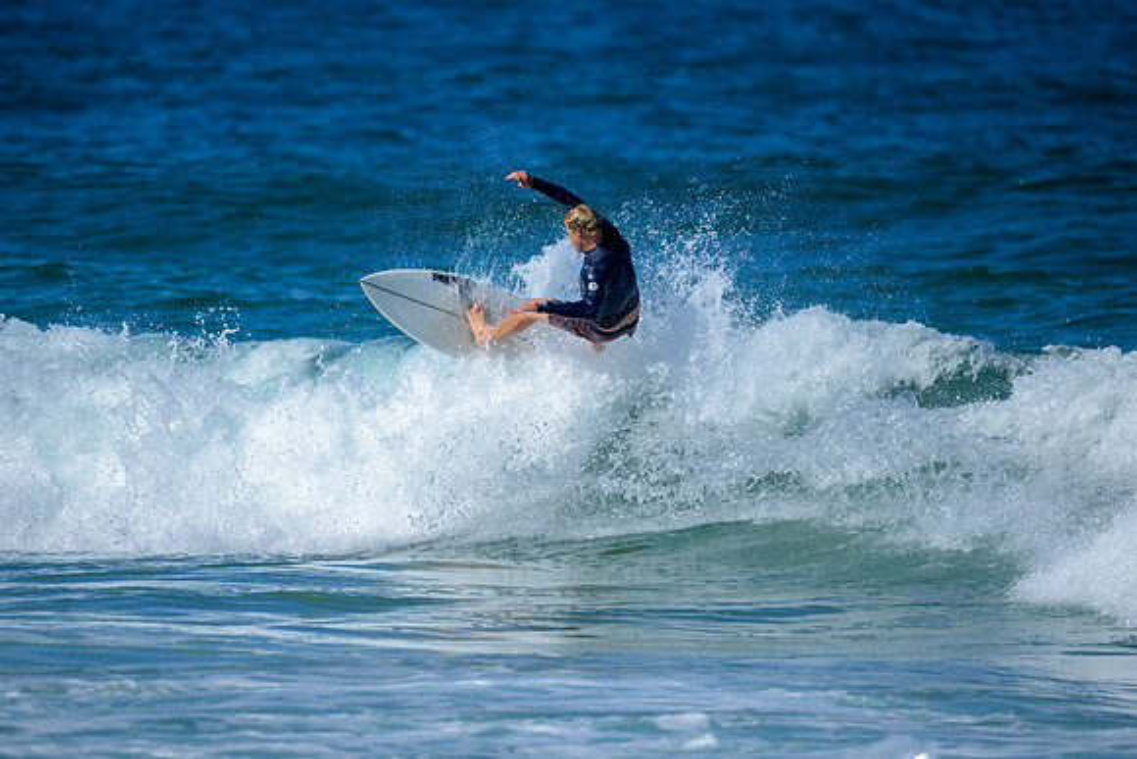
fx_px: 25271
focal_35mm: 800
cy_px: 380
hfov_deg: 2.6
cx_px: 568
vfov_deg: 1.7
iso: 250
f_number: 6.3
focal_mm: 800
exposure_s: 1/2500
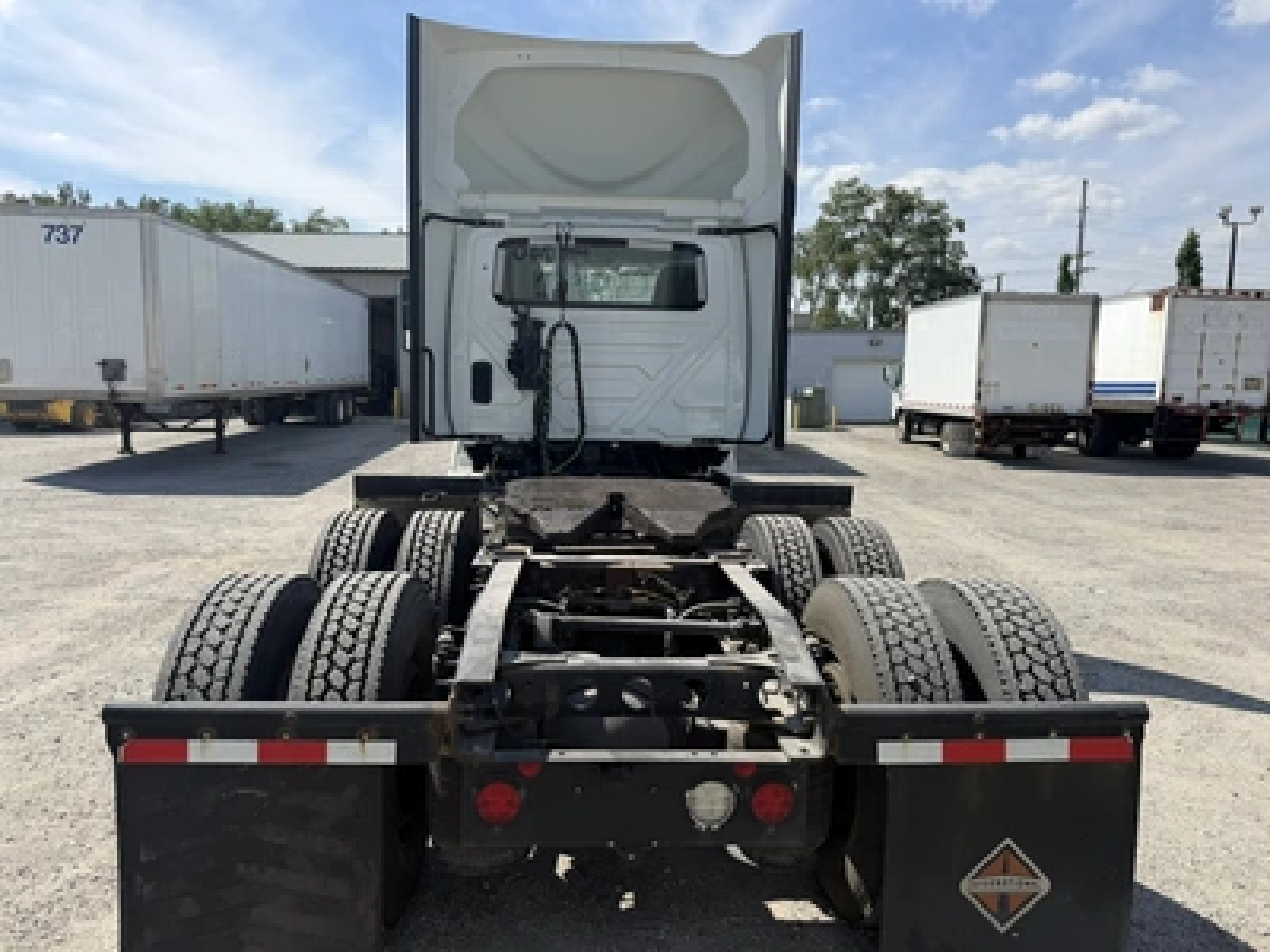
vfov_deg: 56.8
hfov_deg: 71.6
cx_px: 635
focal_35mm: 24
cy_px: 476
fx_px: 881
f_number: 1.78
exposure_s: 1/5319
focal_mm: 6.76
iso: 80
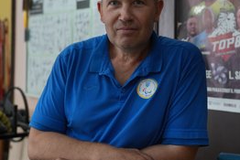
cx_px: 110
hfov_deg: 32.8
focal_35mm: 61
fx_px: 407
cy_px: 47
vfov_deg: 22.2
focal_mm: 40
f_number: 2.8
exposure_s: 1/250
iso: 1000
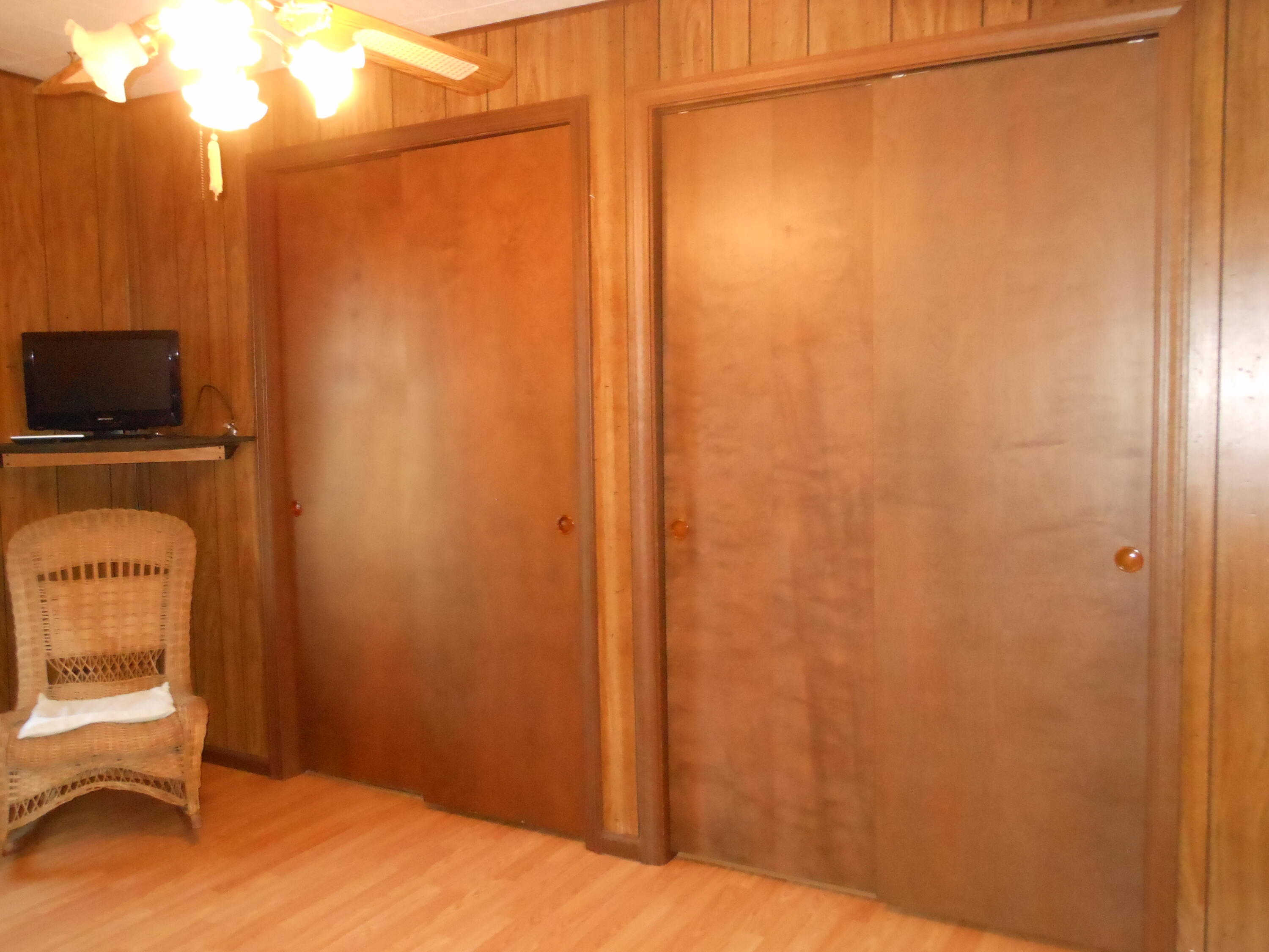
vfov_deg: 42.9
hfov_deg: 55.4
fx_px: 1210
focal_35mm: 33
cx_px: 634
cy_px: 476
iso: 800
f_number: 4
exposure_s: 1/25
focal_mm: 5.9
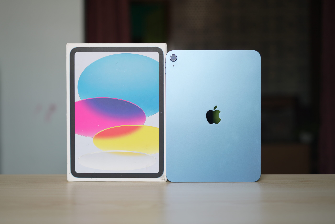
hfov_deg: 39.6
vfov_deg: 27.0
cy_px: 112
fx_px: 466
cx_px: 168
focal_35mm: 50
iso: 200
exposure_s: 1/100
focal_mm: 50
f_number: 2.2
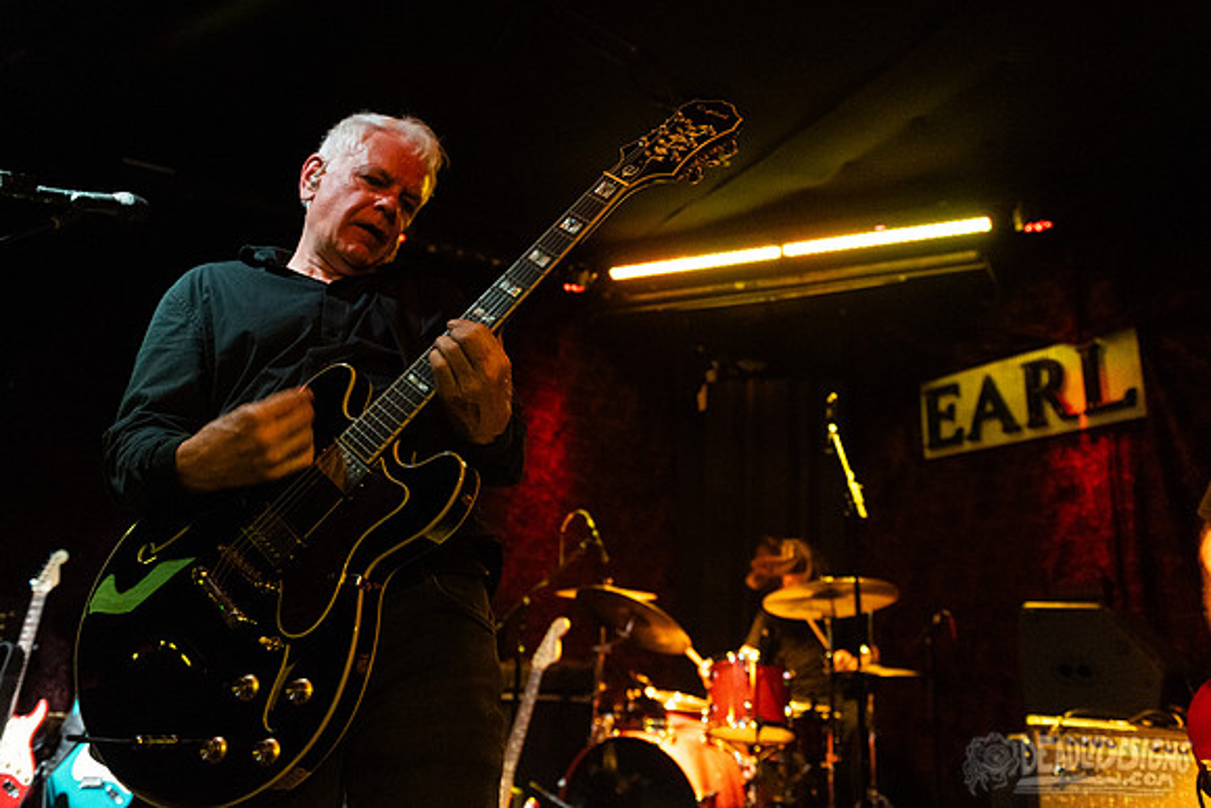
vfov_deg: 48.2
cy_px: 357
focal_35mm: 27
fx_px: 902
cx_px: 636
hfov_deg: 67.7
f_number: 3.2
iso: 4000
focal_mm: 24
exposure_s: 1/125
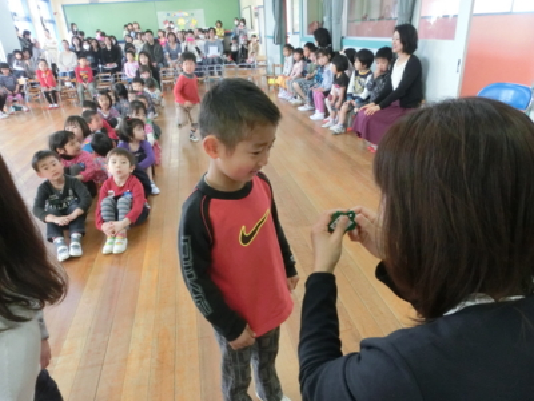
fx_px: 370
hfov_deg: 71.6
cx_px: 267
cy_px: 200
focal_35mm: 24
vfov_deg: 56.8
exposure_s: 1/125
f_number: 3
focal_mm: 4.24
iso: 640
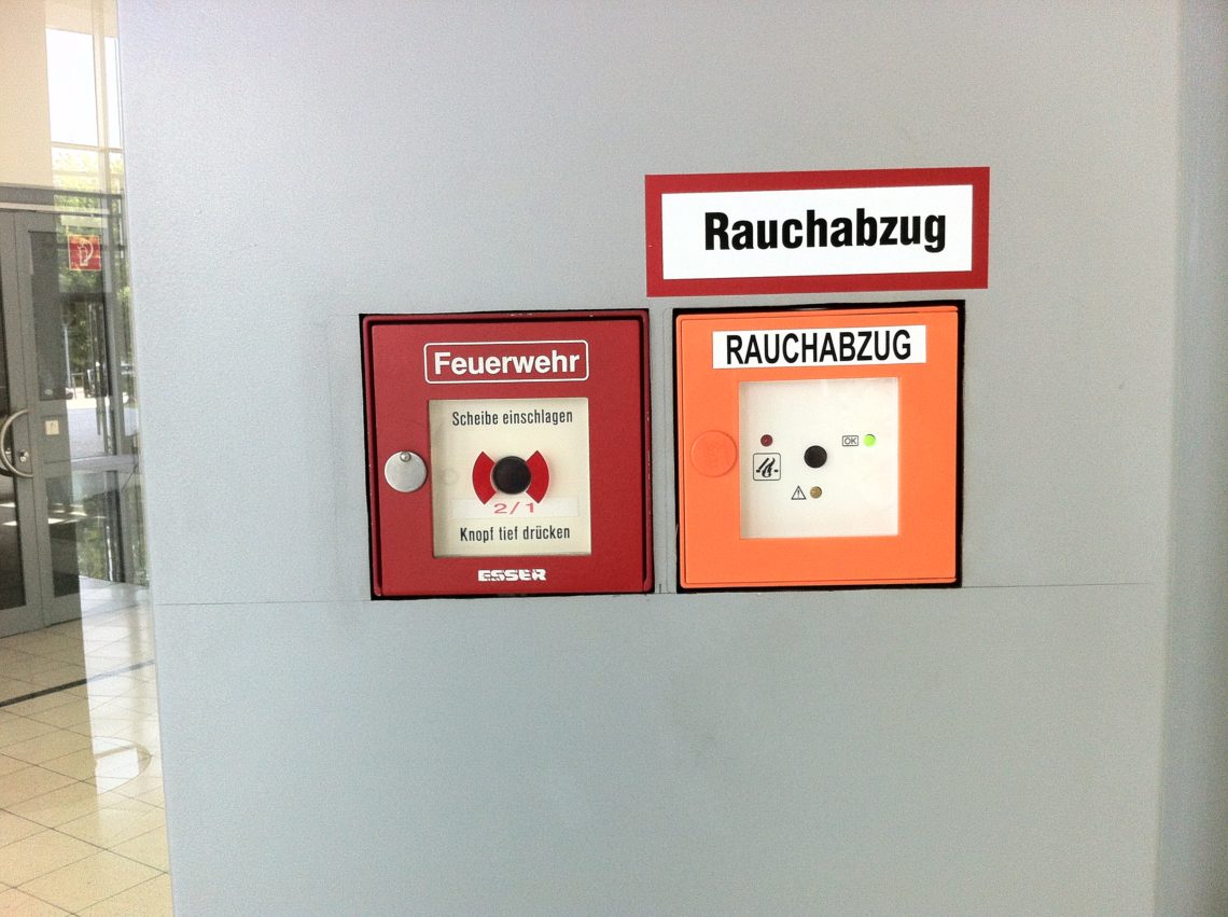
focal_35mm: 35
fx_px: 1240
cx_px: 614
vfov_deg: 40.6
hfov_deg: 52.7
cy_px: 458
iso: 100
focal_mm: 3.85
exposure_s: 1/60
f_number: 2.8
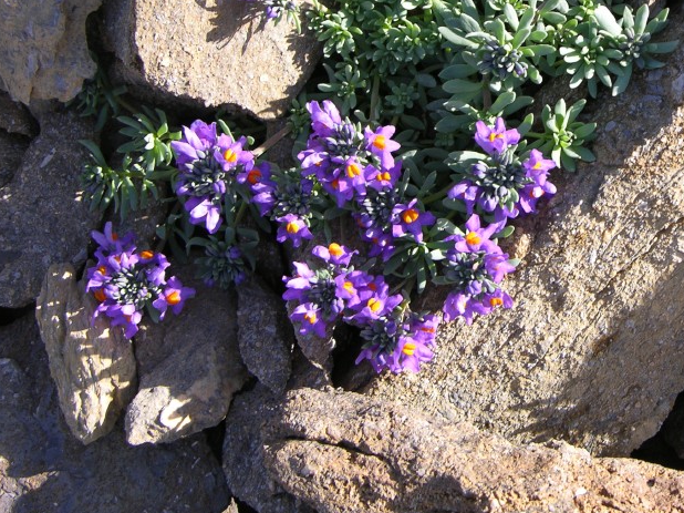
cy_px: 113
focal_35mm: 116
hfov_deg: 16.9
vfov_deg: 12.7
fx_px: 2291
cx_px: 546
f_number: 4.7
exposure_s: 1/131
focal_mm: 17.8
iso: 50
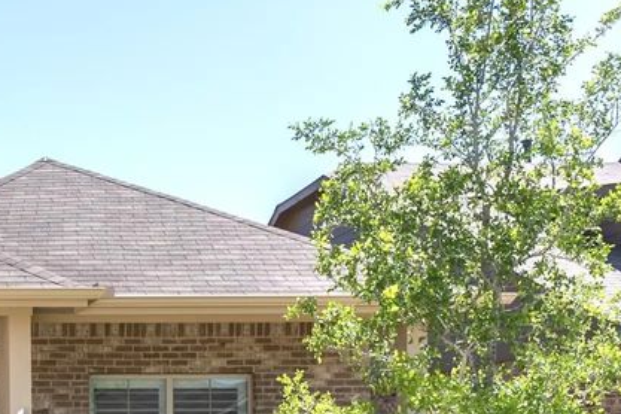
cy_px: 446
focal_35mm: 59
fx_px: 1018
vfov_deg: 21.9
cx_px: -91
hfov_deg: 29.9
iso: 100
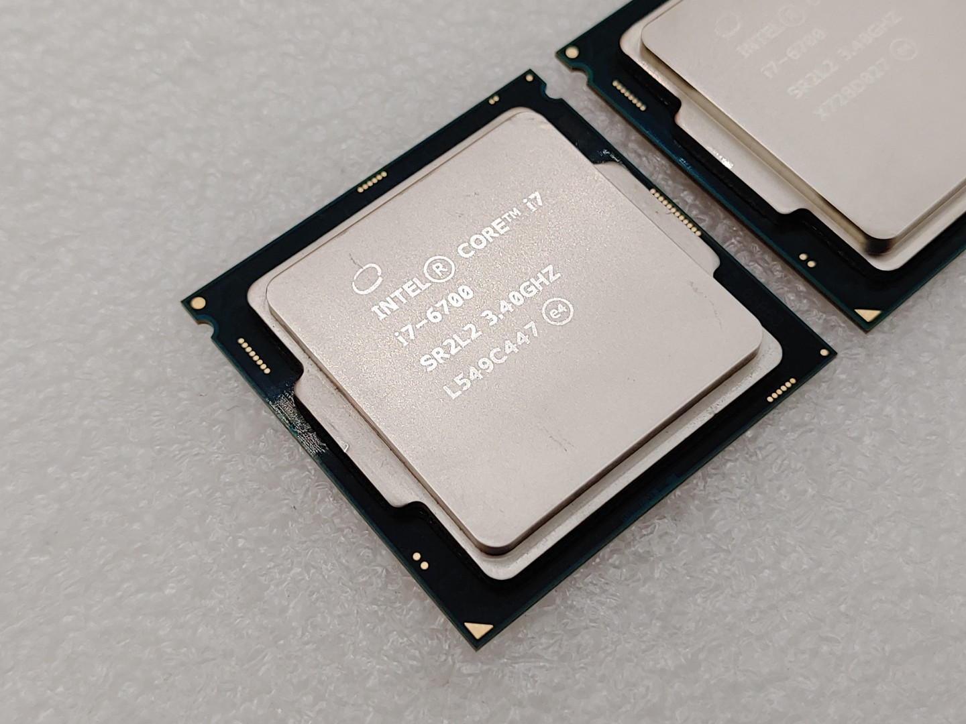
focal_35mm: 46
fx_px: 1284
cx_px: 483
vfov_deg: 31.5
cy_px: 362
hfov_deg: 41.2
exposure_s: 1/206
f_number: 1.8
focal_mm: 4.36
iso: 50
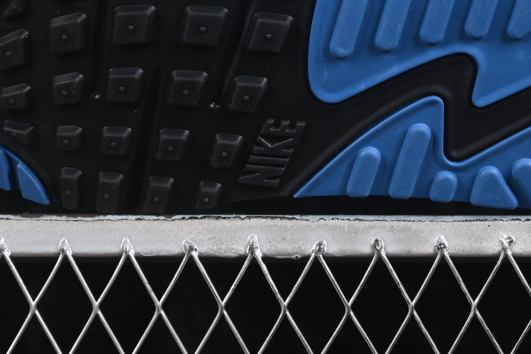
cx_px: 327
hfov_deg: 12.8
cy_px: -22
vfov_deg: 8.5
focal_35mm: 161
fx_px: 2374
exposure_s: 1/60
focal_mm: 50
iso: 160
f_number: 6.3
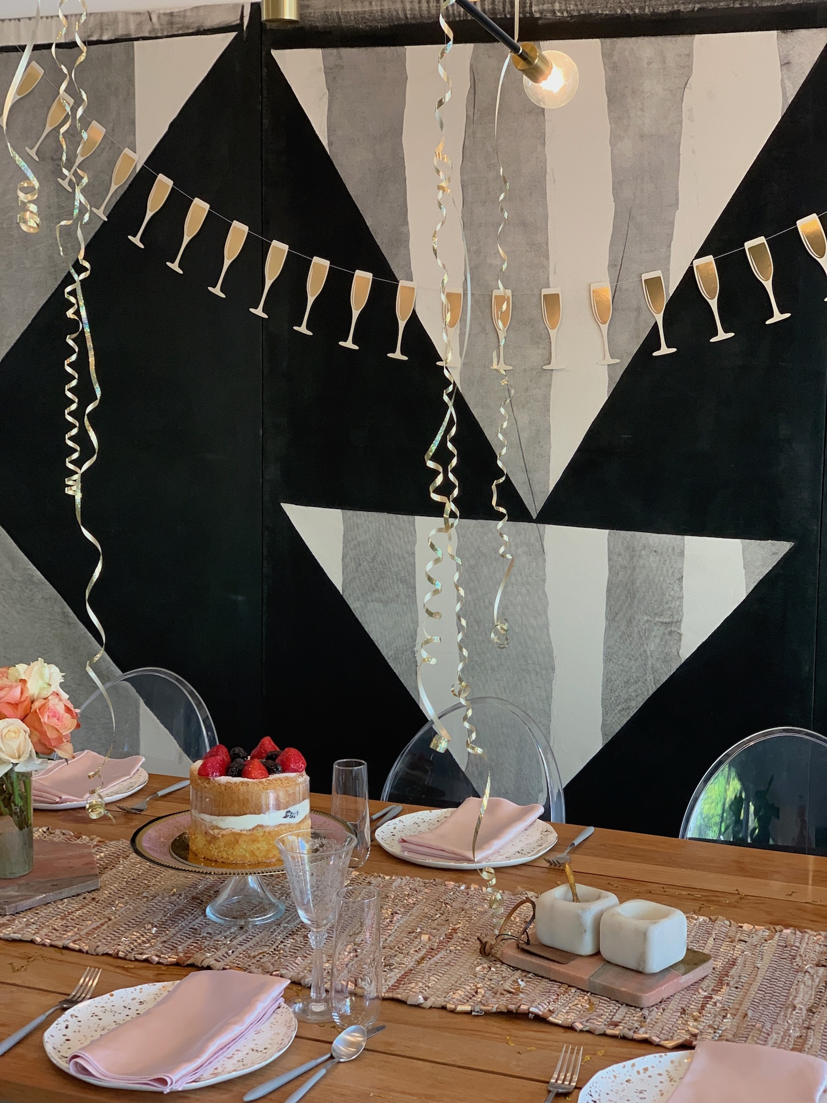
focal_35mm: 52
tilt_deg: -6.7
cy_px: 552
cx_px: 414
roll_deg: +0.2
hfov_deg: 28.0
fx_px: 1656
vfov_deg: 36.8
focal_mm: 6
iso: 100
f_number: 2.4
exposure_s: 1/60
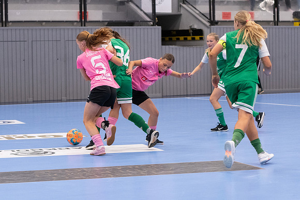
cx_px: 150
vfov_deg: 11.1
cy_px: 100
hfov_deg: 16.6
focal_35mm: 124
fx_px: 1031
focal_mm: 78
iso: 4500
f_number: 3.2
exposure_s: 1/640
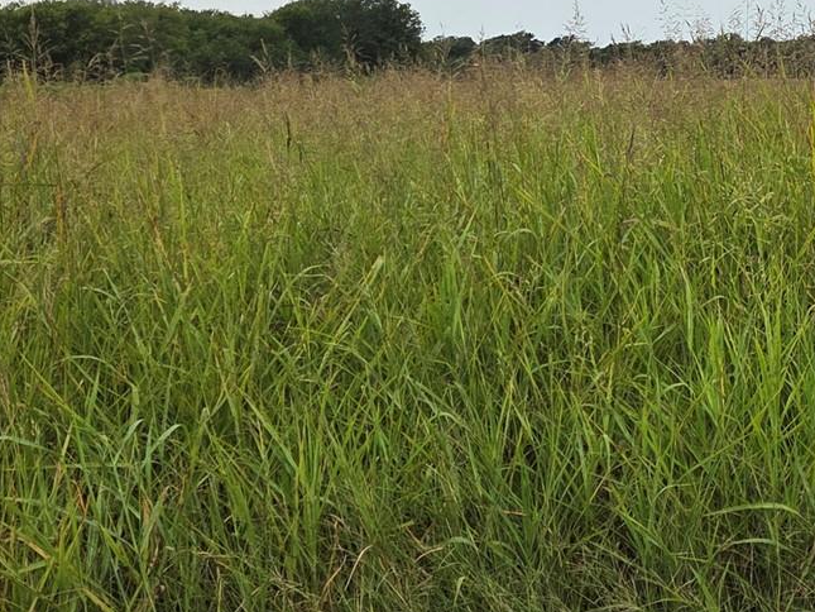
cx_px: 886
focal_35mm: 73
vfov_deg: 19.9
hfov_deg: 24.9
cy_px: 101
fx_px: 1719
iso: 80
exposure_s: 1/4076
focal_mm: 5.4
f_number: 1.8
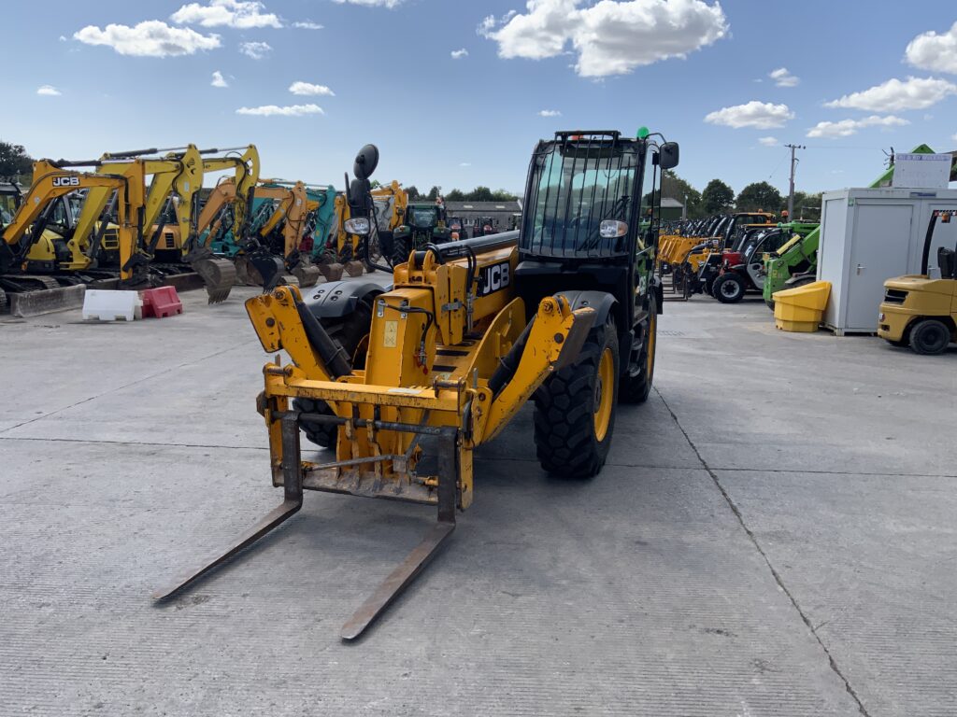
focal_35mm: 29
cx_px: 478
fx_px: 802
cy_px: 358
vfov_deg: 48.2
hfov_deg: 61.7
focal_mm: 3
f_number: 1.8
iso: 16
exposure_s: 1/1451
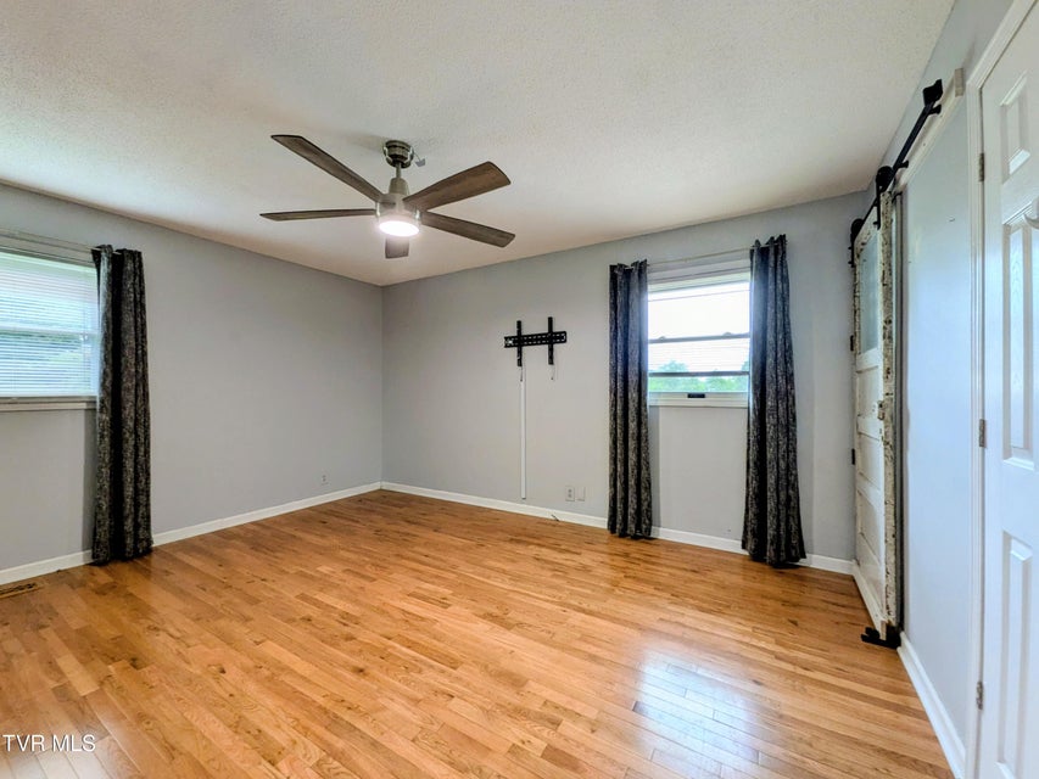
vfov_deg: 85.7
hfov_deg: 102.1
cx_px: 520
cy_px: 390
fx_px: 420
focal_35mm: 14
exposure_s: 1/125
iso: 41
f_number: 2.2
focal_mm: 1.85
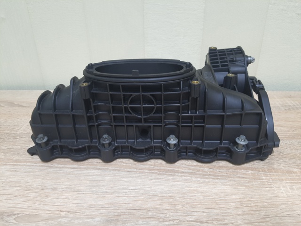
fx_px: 226
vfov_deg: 53.0
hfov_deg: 67.3
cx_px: 150
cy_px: 113
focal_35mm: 26
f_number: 1.7
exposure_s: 1/50
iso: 200
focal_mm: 4.32
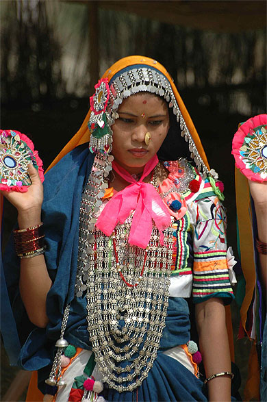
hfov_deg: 3.0
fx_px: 5018
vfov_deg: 4.6
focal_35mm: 450
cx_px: 134
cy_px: 201
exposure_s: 1/800
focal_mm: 300
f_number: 5.6
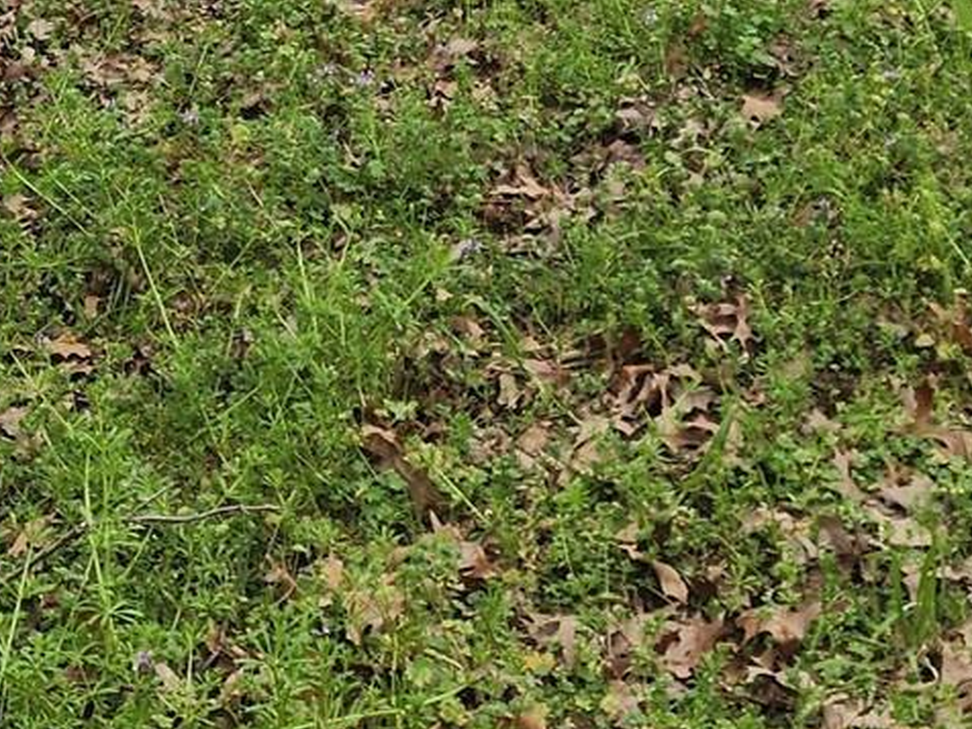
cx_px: 427
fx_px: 2780
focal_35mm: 99
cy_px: -623
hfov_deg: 19.8
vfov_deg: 13.3
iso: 12
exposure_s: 1/269
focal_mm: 6.4
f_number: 1.8
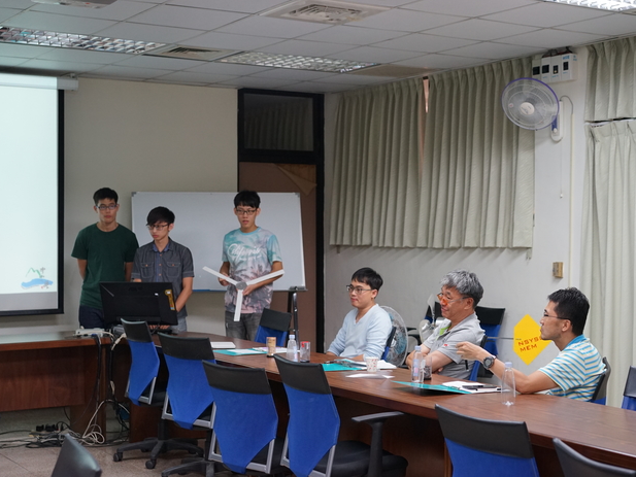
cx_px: 325
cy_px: 237
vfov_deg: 24.4
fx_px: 1103
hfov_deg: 32.2
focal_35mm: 60
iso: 1600
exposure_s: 1/160
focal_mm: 55
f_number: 3.5
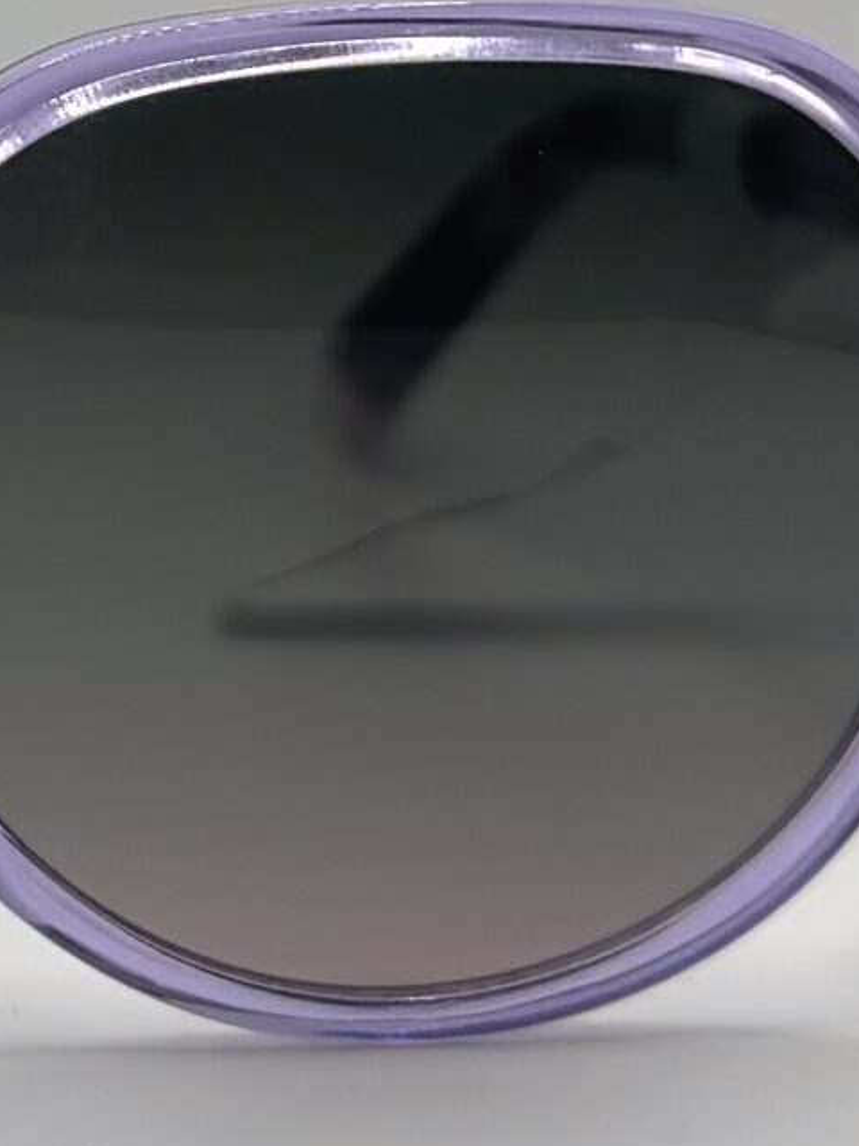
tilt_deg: -10.5
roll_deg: +0.5
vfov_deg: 10.2
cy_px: -175
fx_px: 6353
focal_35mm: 192
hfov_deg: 7.6
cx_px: -435
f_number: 1.78
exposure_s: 1/767
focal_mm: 6.86
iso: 80
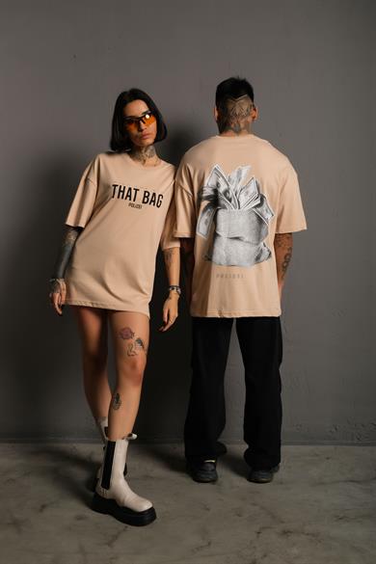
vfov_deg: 54.4
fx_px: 548
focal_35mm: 35
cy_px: 282
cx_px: 188
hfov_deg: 37.9
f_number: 5
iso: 160
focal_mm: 23.3
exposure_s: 1/160
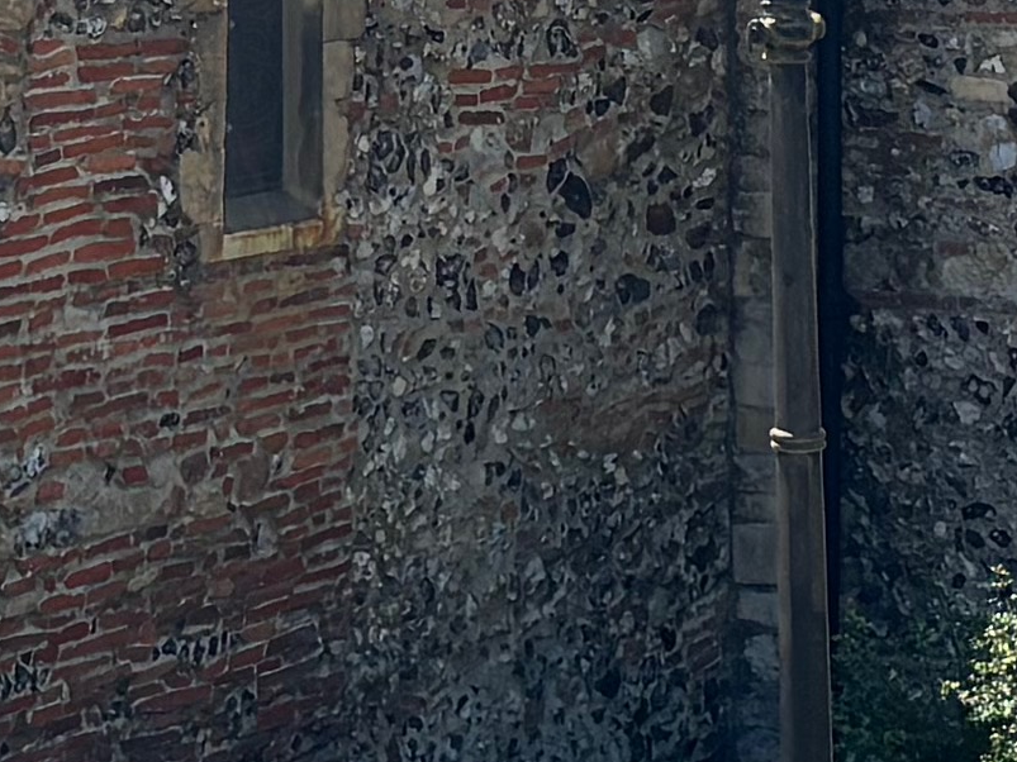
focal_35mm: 185
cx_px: 571
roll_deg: +0.5
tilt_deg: +0.5
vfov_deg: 7.8
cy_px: -558
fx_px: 5434
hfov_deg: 10.7
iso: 50
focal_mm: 5.96
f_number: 1.6
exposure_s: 1/2933
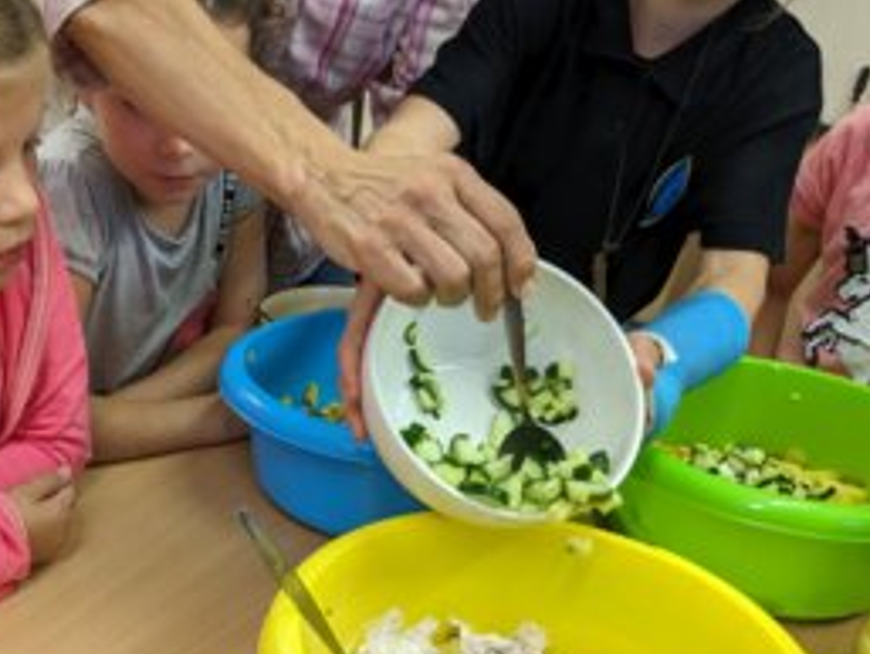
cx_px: 301
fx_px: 1056
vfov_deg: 33.6
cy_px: 505
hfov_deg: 44.2
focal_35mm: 42
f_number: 1.73
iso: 163
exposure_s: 1/99.9
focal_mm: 4.38
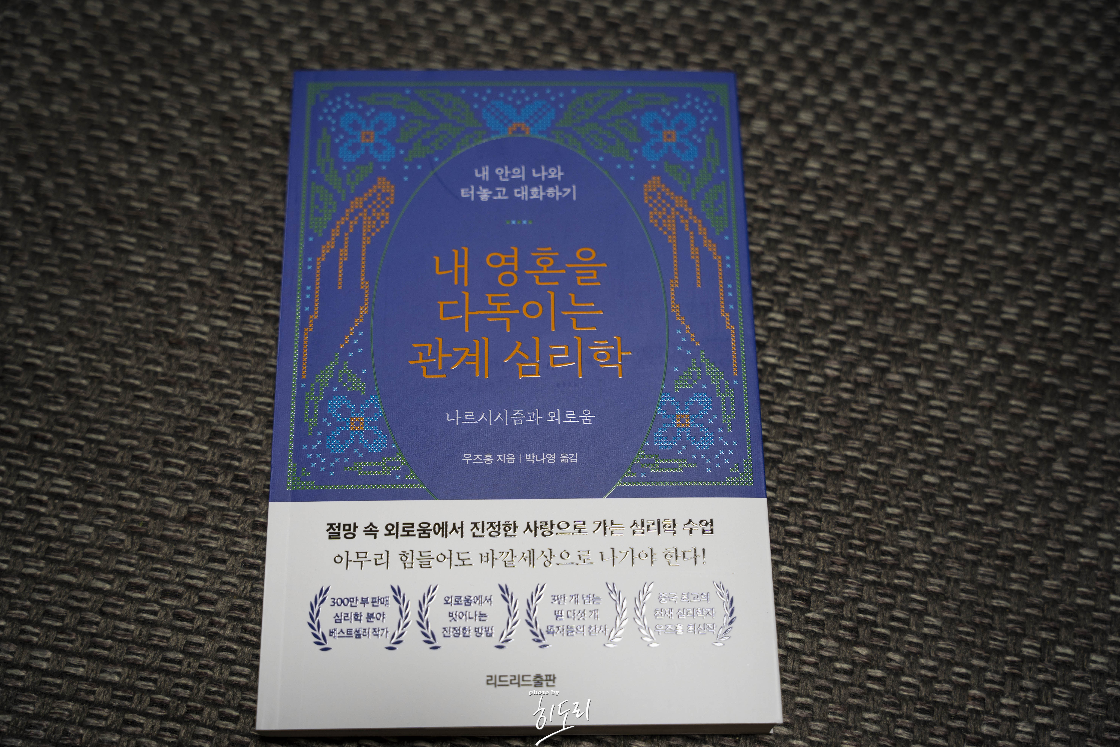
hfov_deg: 42.0
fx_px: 1459
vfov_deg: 28.7
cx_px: 560
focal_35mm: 47
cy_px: 374
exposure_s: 1/60
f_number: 3.2
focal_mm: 46.9
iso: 125
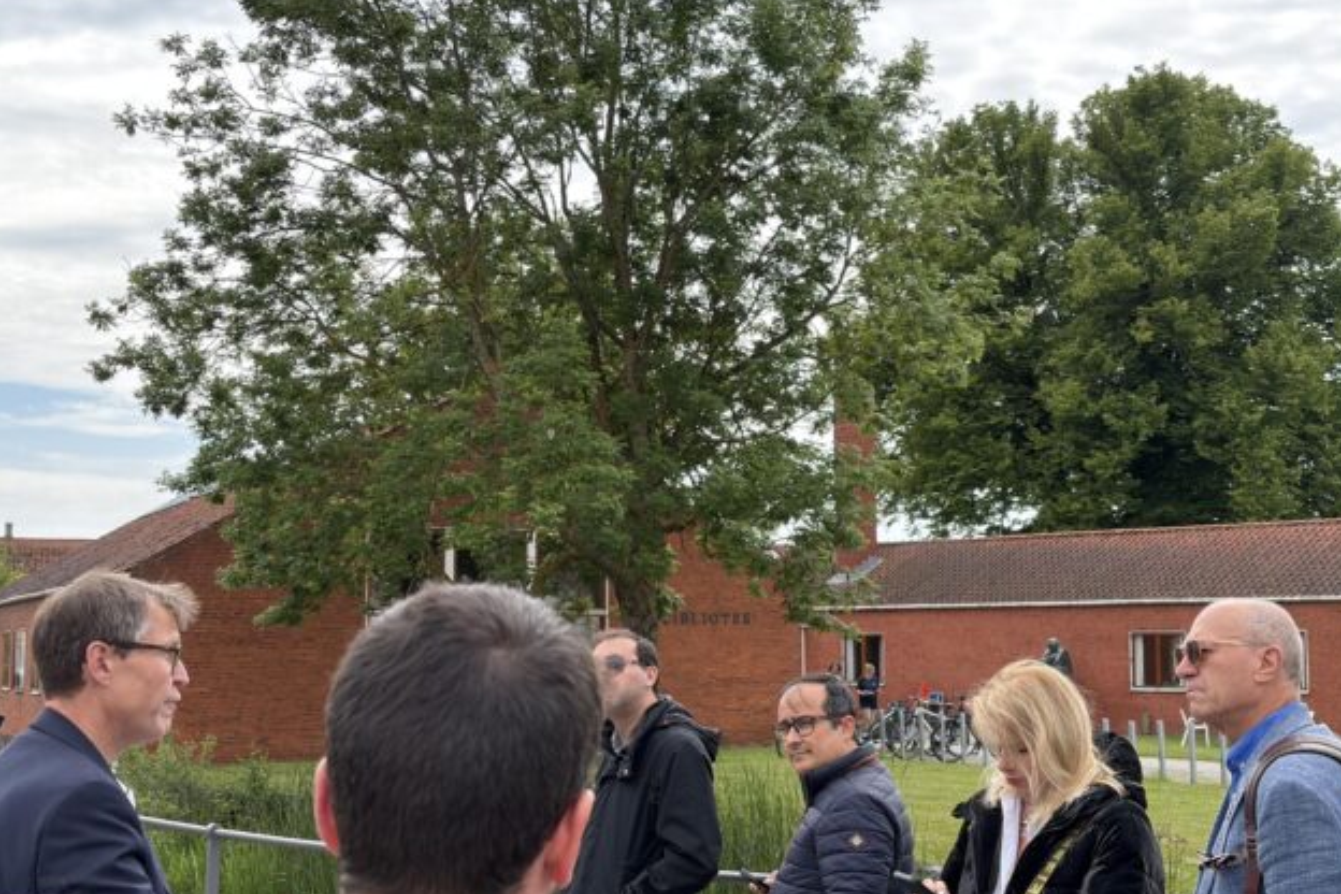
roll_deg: +0.7
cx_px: 675
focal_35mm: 55
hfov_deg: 36.2
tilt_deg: +5.3
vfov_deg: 24.6
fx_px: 2049
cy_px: 456
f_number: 1.6
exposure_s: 1/1175
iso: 50
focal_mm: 5.96
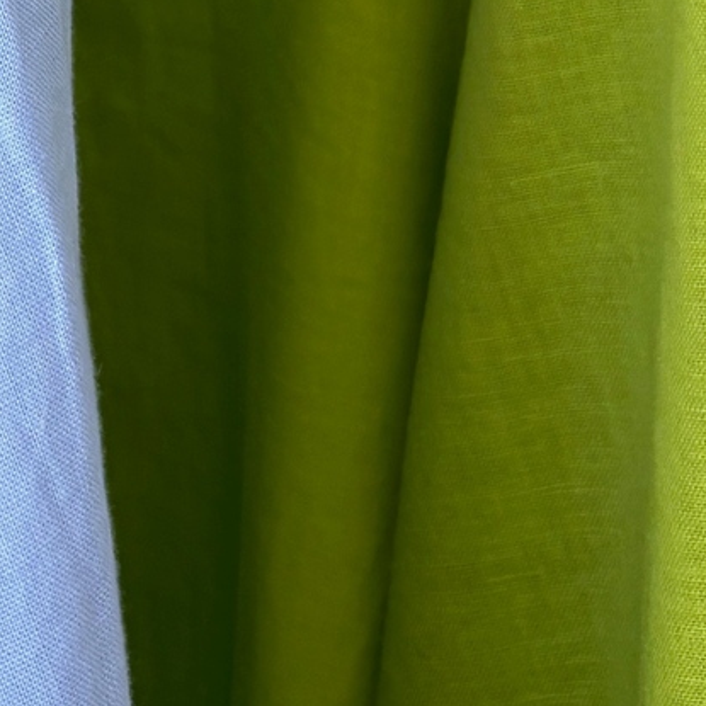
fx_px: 3069
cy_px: -662
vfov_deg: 11.9
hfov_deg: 12.2
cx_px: -500
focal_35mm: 133
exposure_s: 1/122
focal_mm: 5.96
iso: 80
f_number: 1.6
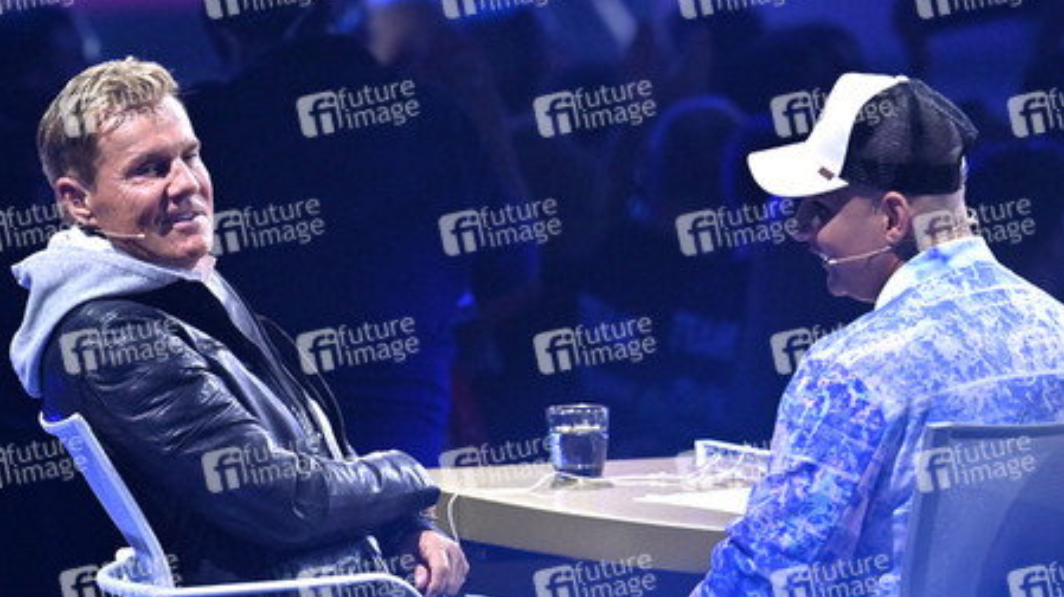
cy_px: 287
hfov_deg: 5.1
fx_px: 11871
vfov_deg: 2.9
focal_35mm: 421
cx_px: 532
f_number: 5.6
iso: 5000
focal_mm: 400
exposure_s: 1/640
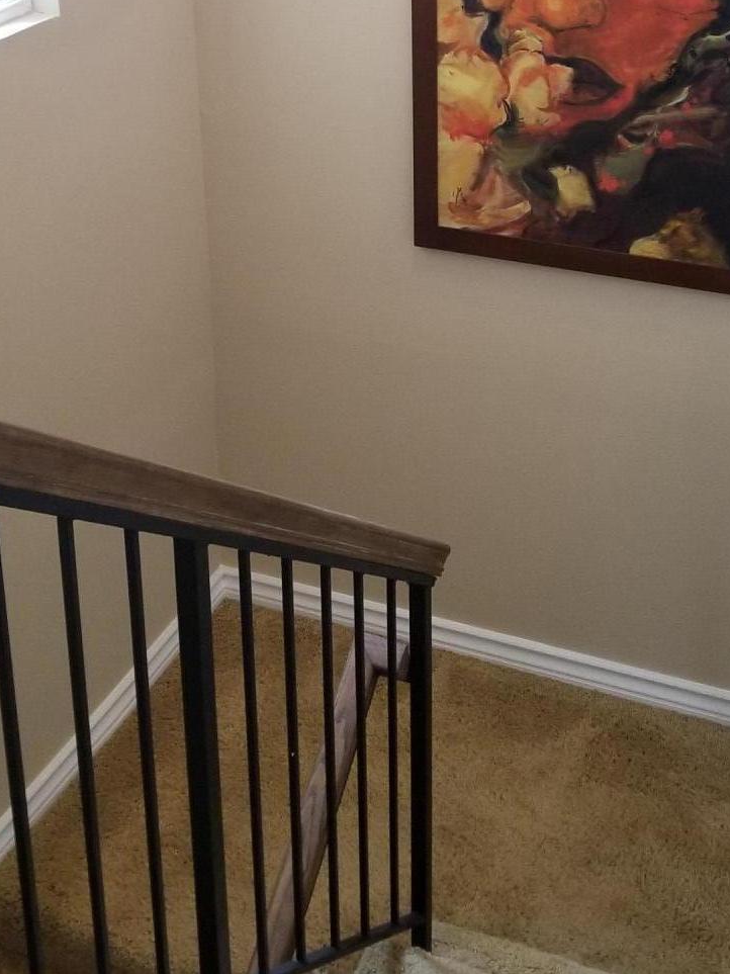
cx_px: 345
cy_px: 125
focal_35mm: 54
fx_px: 1519
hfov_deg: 27.0
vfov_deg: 33.9
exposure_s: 1/60
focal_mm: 4.3
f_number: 1.7
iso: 200
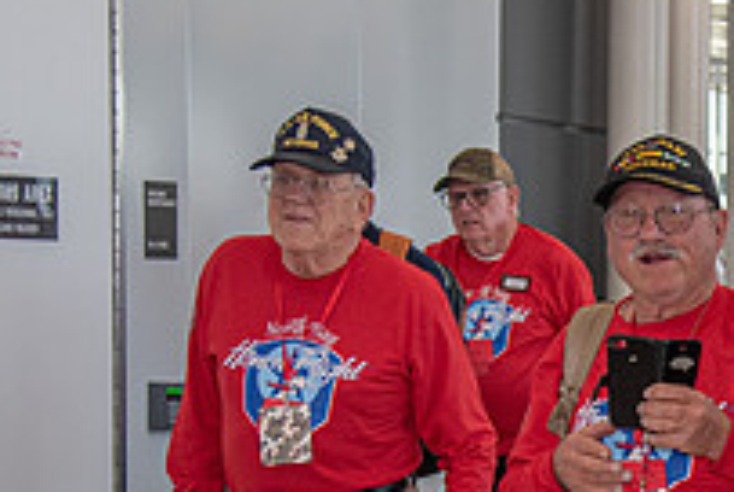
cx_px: 755
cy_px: 481
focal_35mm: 134
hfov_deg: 15.0
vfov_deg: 10.2
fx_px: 2736
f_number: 4
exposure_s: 1/160
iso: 640
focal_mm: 38
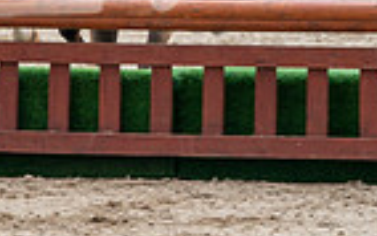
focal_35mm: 884
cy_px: -187
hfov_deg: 2.4
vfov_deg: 1.5
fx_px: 9090
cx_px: 98
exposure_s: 1/250
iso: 200
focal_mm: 212
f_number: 5.6
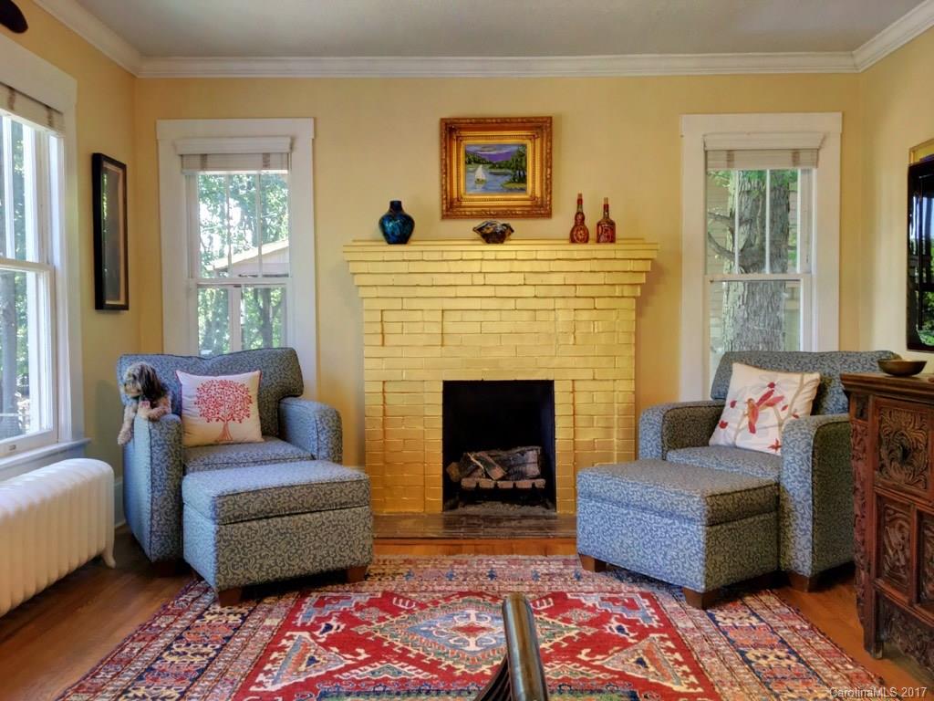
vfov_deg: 48.2
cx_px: 467
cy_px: 350
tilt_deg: -1.5
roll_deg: +0.4
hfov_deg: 61.7
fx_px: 782
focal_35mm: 29
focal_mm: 4.15
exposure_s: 1/30
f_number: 2.2
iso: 50
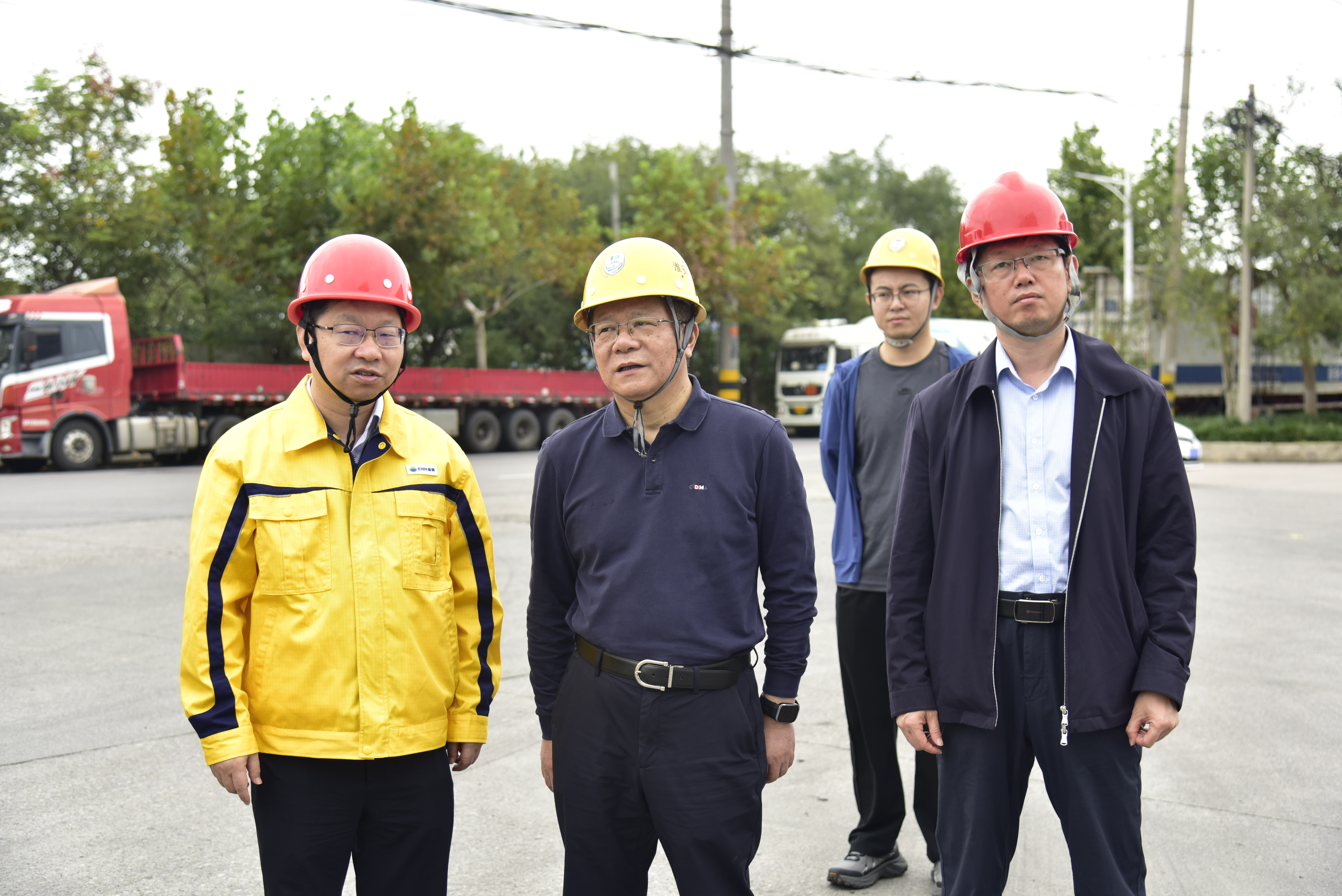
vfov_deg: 30.5
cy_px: 448
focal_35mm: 44
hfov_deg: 44.5
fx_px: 1641
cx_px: 671
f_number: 4
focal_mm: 44
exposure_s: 1/500
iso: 500
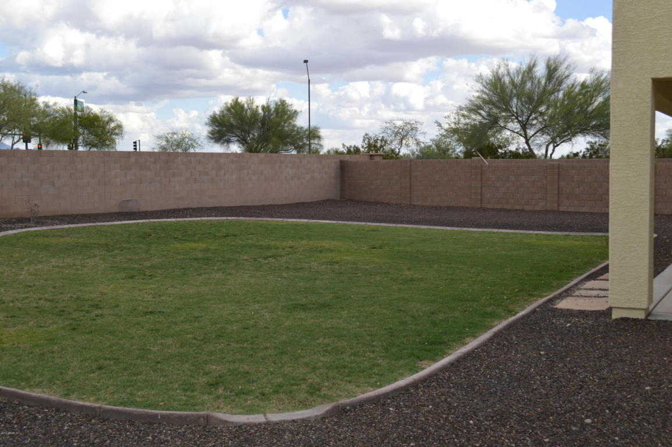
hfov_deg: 46.4
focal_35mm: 42
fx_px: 783
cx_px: 336
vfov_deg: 31.8
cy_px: 224
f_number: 5.6
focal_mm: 28
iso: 100
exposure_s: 1/200
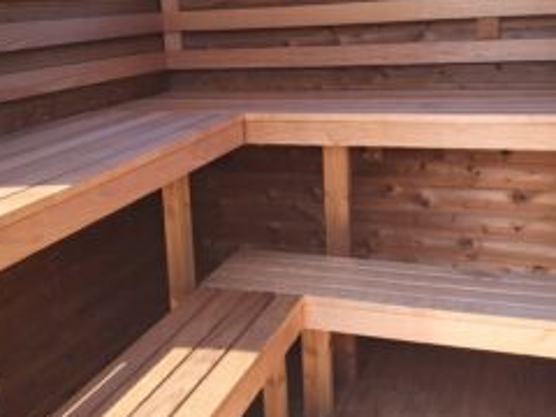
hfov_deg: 42.1
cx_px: 266
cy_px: 146
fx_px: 723
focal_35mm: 45
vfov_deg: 32.0
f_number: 1.8
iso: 50
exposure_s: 1/122
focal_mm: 4
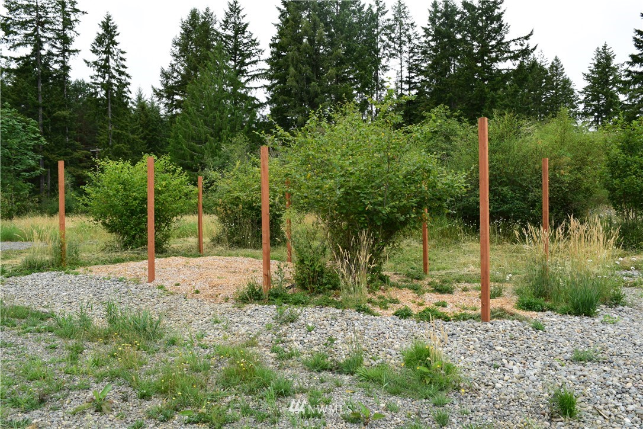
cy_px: 214
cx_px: 322
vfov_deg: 47.9
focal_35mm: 27
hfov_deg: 67.4
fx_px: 482
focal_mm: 18
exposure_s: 1/320
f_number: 10
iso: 400
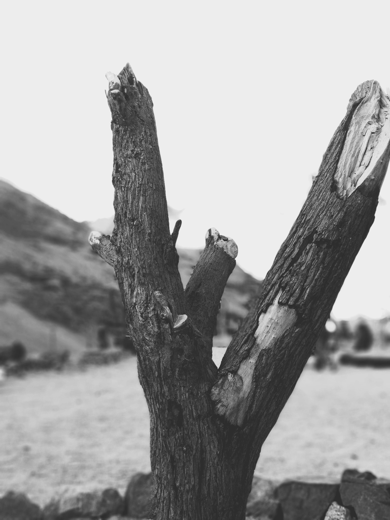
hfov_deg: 28.0
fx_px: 781
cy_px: 260
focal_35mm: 52
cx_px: 195
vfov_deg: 36.8
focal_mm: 5.99
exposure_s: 1/123
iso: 100
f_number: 2.6
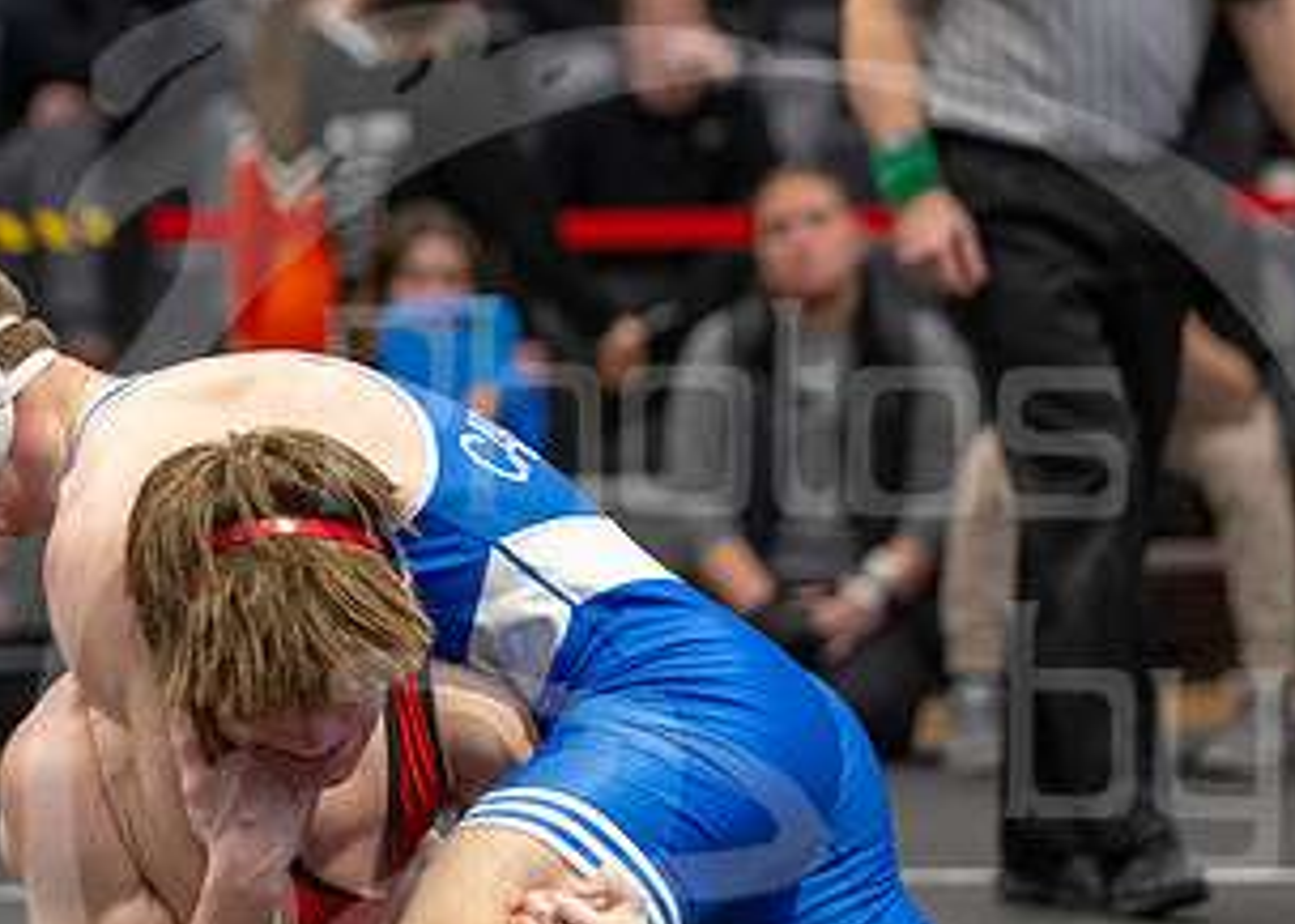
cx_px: 436
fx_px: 9524
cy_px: 612
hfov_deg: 7.8
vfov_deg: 5.6
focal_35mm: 259
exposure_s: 1/1000
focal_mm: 105
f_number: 2.8
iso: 3200
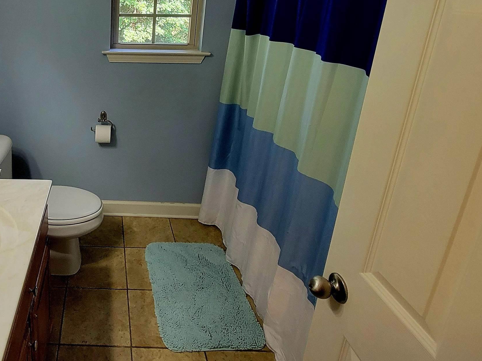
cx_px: 100
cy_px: 102
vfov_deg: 54.8
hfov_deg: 65.4
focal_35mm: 24
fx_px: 334
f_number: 2.2
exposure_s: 1/60.2
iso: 200
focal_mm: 2.2
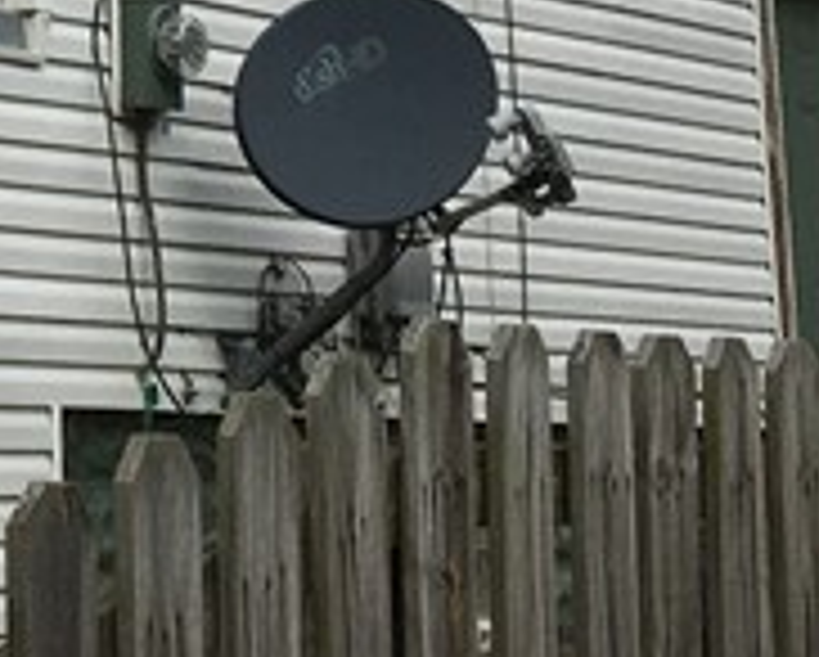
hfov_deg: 10.8
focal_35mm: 159
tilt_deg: +14.0
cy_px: -526
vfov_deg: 9.3
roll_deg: -2.4
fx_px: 3858
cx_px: -976
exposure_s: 1/1326
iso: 25
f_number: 2.2
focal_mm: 4.15
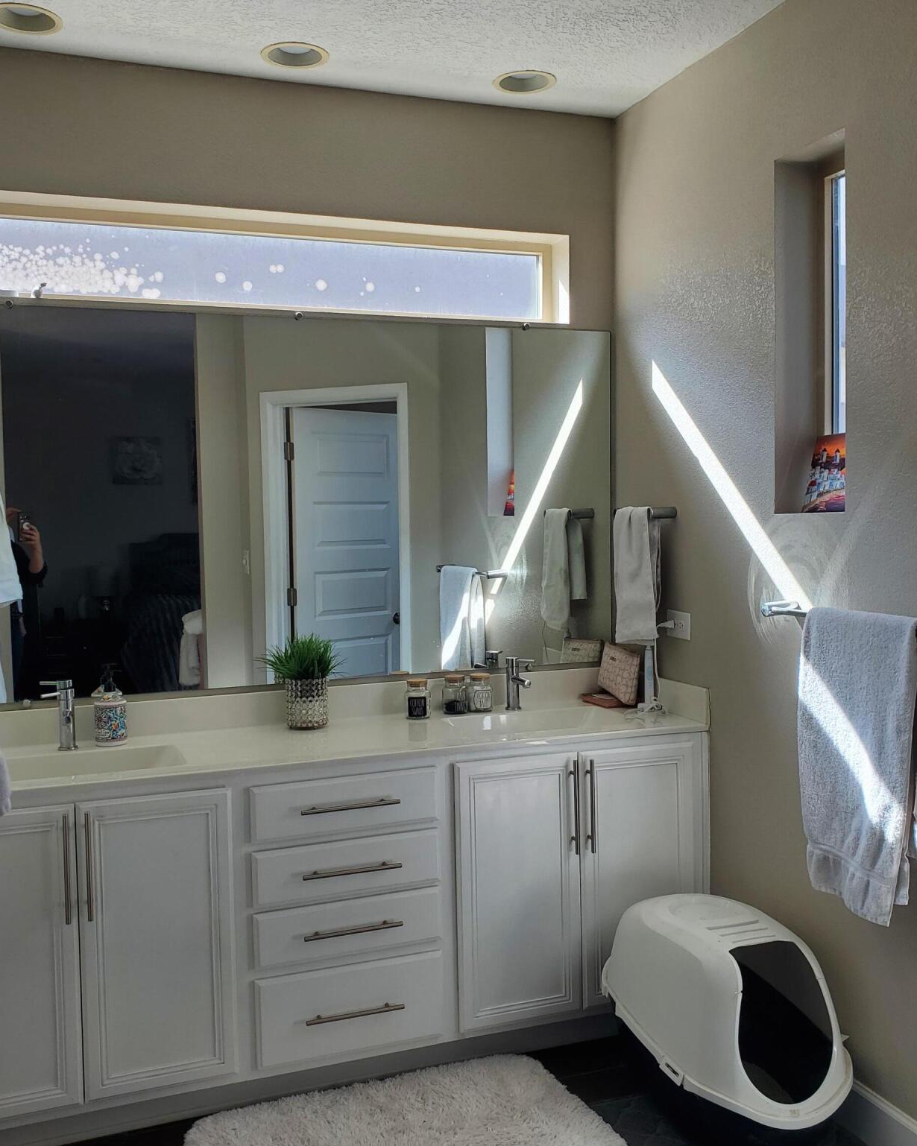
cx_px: 477
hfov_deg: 44.5
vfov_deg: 54.2
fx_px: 1120
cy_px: 578
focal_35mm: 33
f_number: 2.4
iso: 50
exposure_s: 1/121
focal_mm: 4.3
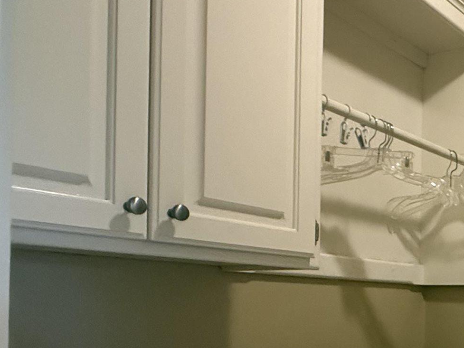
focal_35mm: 44
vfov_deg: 31.5
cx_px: 580
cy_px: 306
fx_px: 590
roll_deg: -1.4
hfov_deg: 33.4
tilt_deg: +0.0
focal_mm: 2.22
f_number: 2.2
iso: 800
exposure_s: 1/60
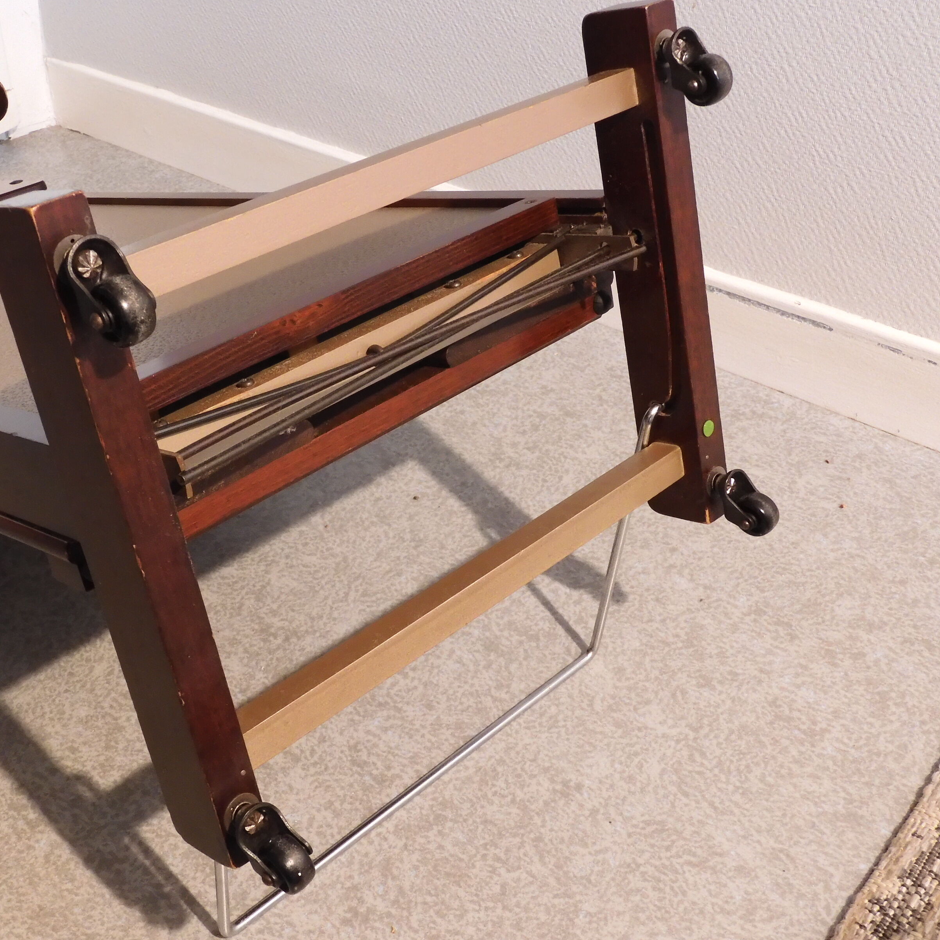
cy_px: 466
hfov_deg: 39.7
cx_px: 350
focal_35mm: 42
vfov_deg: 40.0
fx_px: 1290
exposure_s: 1/8
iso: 720
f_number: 4
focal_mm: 6.2
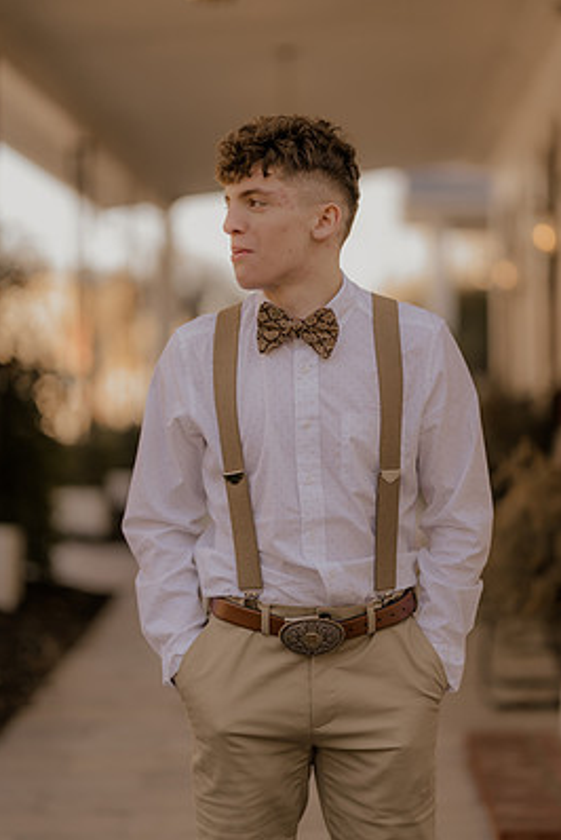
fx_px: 2240
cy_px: 386
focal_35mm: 96
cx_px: 293
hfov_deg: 14.3
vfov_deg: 21.2
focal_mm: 85
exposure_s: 1/1250
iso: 200
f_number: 1.4
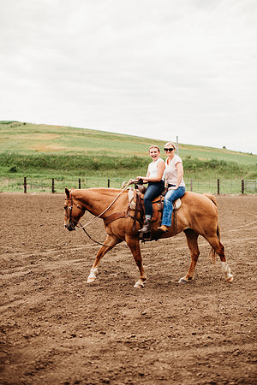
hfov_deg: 27.0
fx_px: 535
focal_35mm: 50
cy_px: 192
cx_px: 128
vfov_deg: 39.6
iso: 100
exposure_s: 1/1600
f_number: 2.2
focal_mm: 50
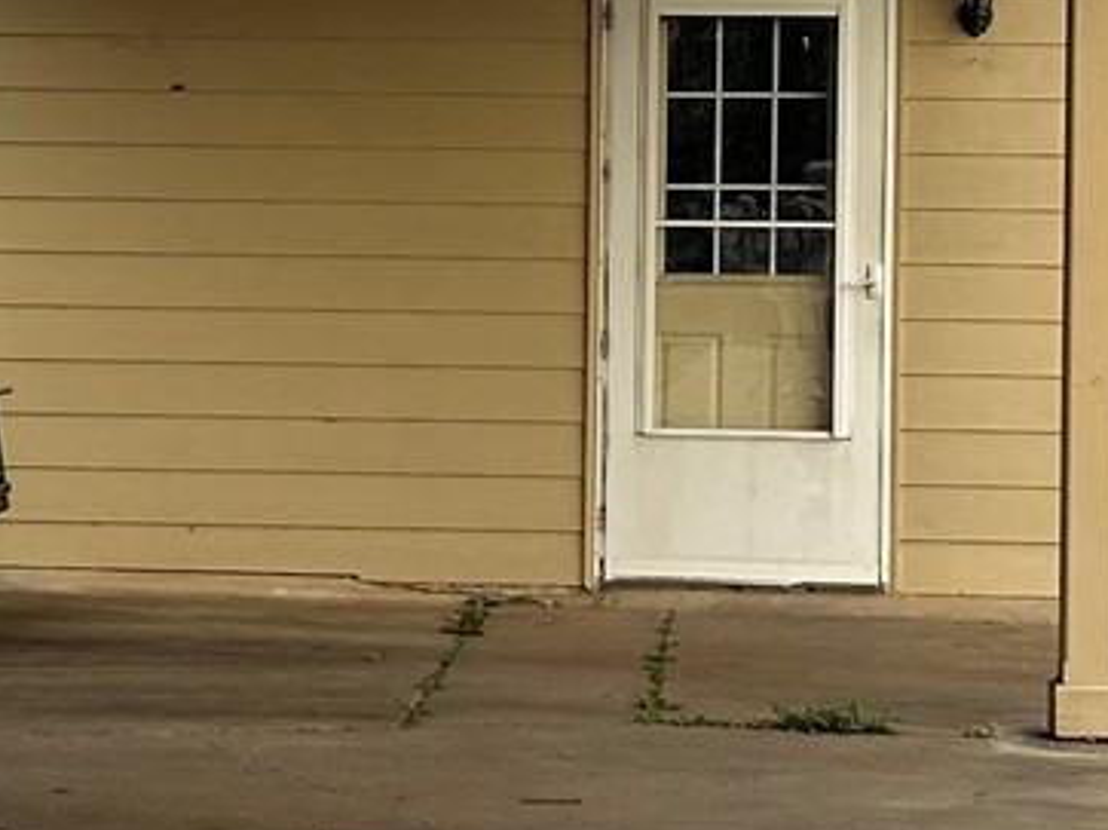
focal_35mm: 138
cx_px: 337
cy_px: 282
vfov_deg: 10.7
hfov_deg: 14.3
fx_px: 4414
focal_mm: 5.7
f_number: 1.5
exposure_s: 1/346
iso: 50
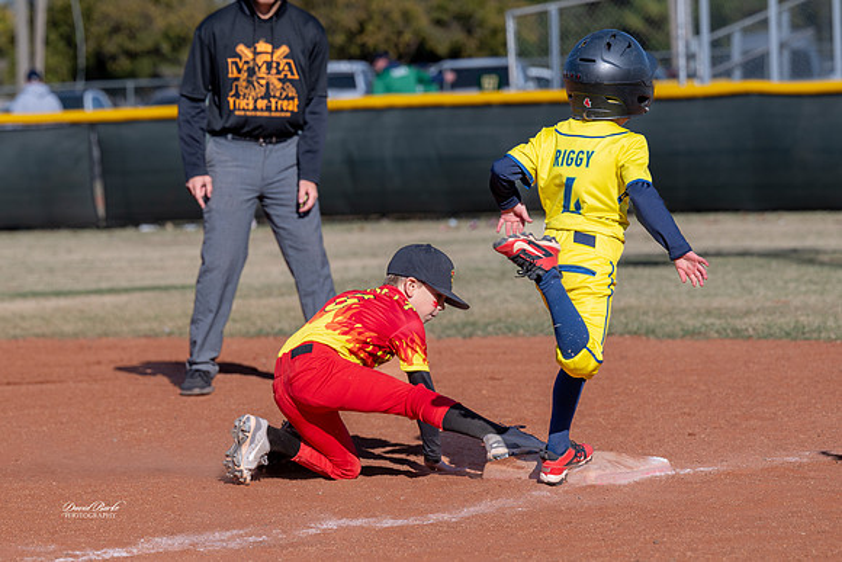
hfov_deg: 11.2
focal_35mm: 184
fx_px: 4311
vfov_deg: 7.5
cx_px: 342
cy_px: 334
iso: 180
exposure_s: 1/1000
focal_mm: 155
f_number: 5.6
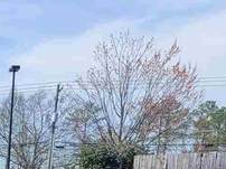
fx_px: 1076
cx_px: -349
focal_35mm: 165
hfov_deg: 10.1
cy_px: 358
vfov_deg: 8.4
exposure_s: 1/2021
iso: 40
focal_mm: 5.4
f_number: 1.8
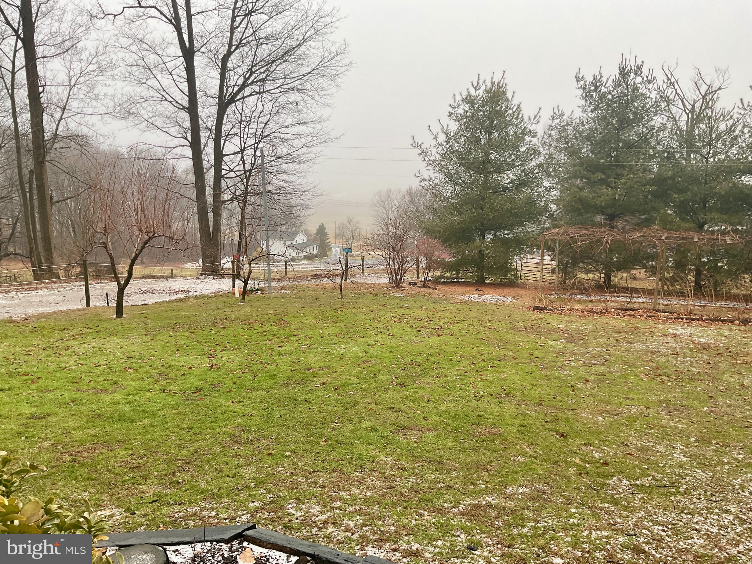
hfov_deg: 61.7
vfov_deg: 48.2
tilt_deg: -9.8
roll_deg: -0.6
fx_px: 630
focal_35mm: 29
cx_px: 376
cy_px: 282
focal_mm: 3
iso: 32
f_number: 1.8
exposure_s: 1/120
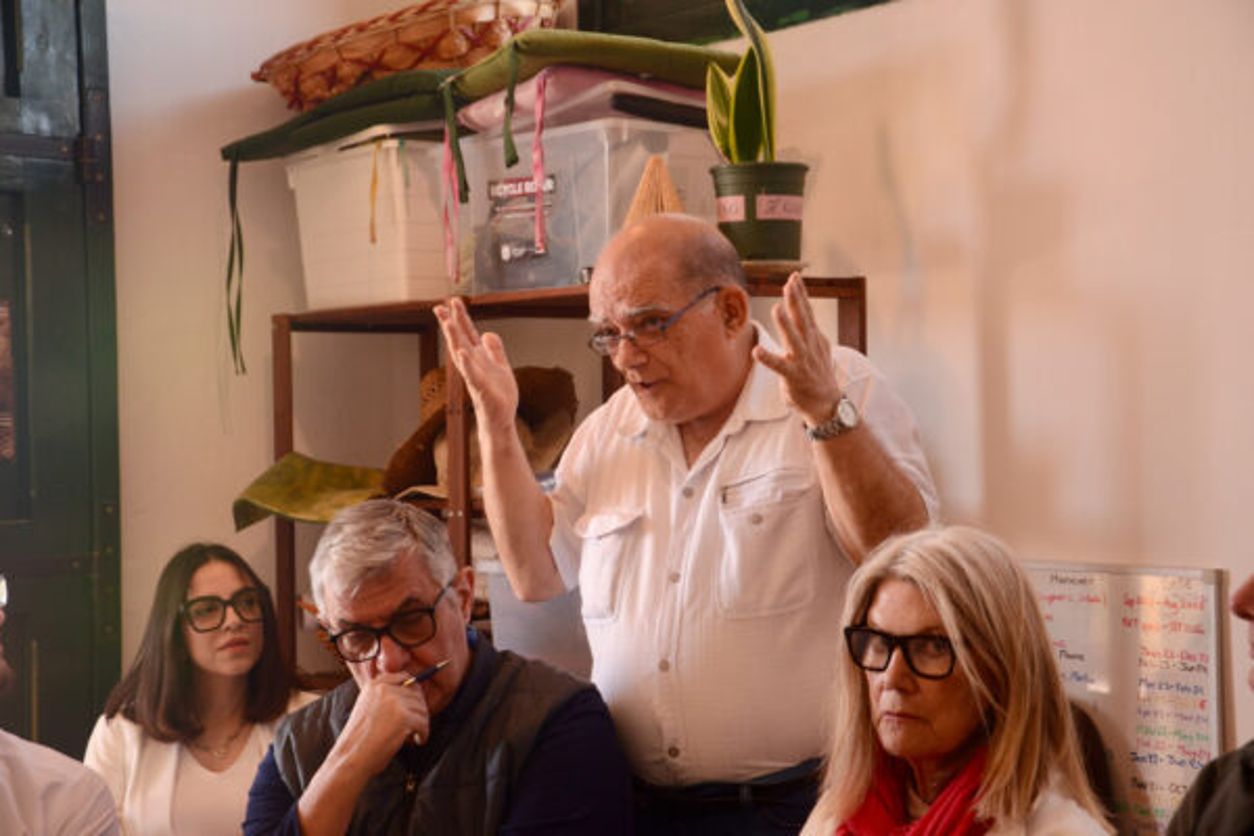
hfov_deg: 29.9
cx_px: 627
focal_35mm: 68
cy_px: 418
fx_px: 2351
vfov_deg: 20.2
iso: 500
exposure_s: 1/60
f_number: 4.8
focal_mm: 45
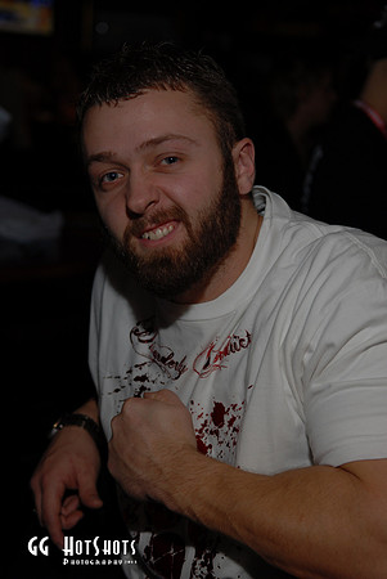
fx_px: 1158
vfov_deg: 28.0
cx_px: 194
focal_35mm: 72
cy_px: 290
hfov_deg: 19.0
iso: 100
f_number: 2.8
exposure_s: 1/250
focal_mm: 48
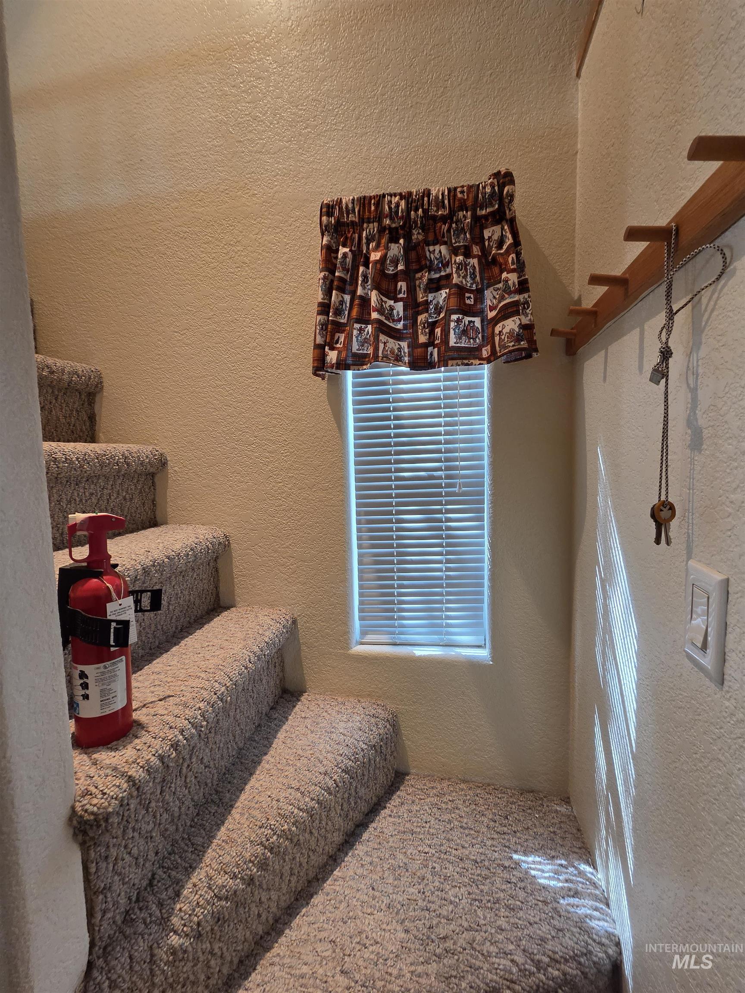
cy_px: 496
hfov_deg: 89.9
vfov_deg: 106.2
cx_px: 372
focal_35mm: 13
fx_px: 373
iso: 320
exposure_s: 1/60
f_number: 2.2
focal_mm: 2.2
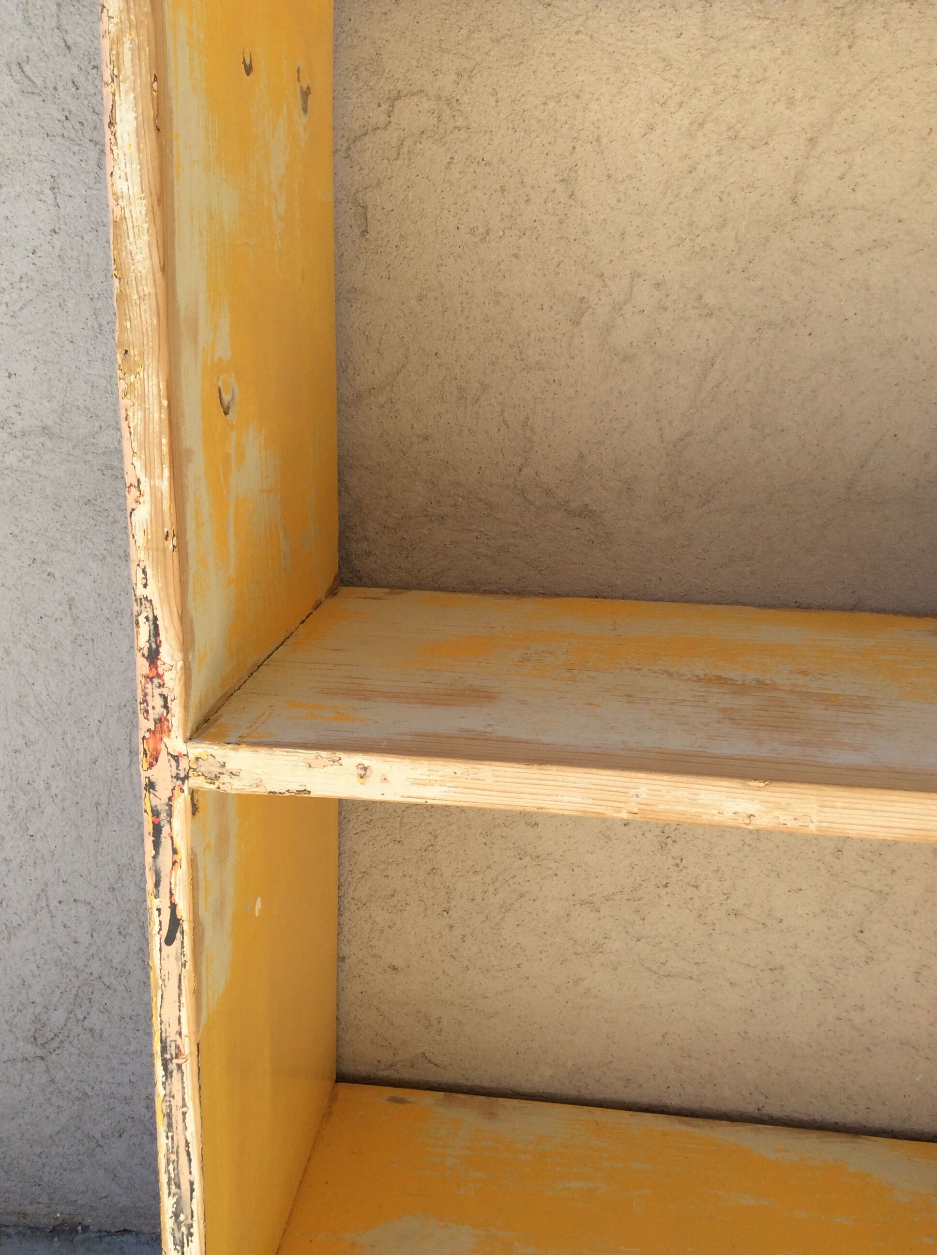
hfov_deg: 44.1
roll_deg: -1.5
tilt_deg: -13.6
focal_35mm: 32
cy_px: 628
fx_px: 1158
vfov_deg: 56.9
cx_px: 468
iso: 32
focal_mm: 3.3
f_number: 2.4
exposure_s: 1/583
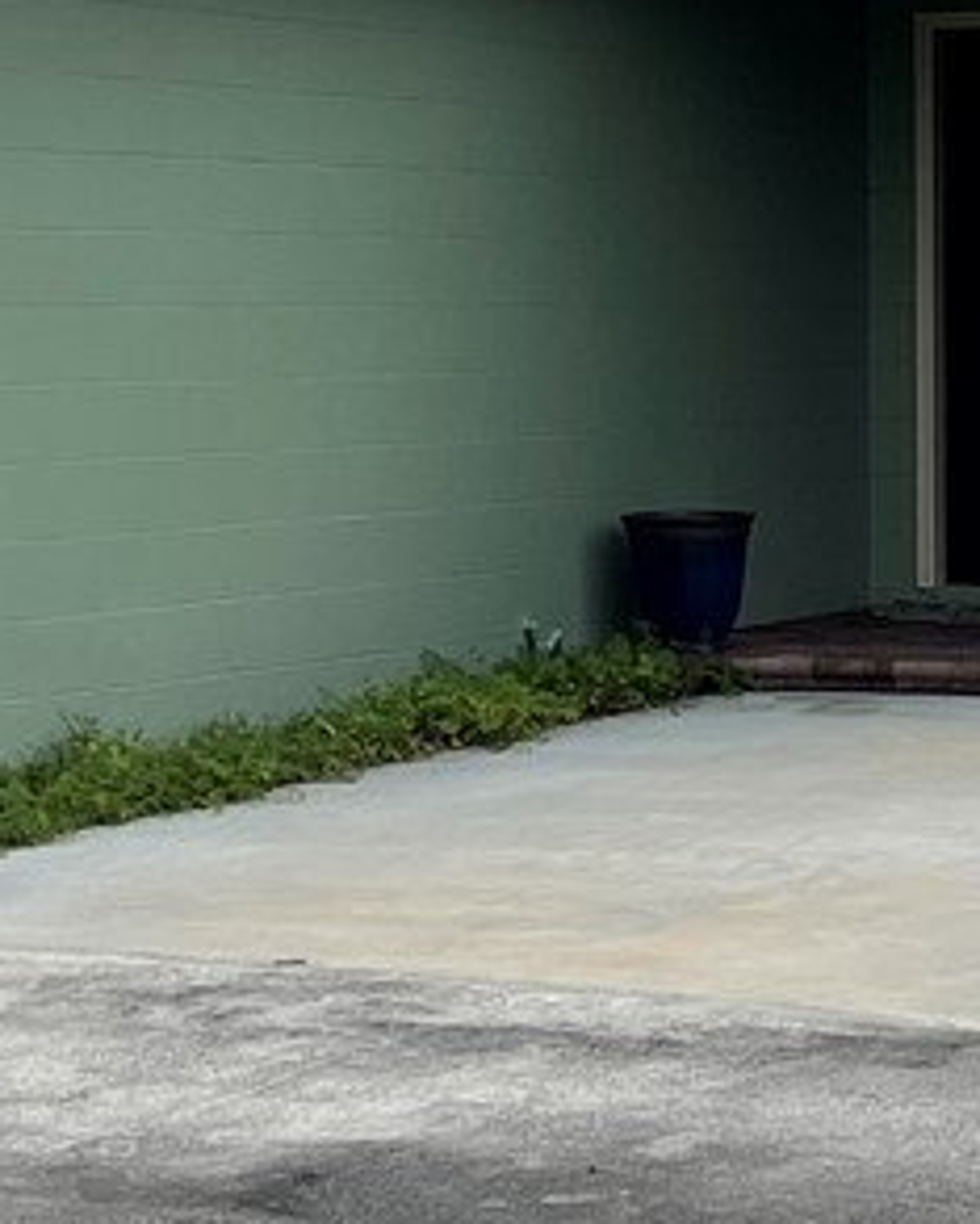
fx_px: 5034
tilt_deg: -1.0
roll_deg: -0.6
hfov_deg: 11.0
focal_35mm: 139
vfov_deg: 13.8
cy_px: 344
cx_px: 1055
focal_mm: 5.1
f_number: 1.6
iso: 32
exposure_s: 1/5128
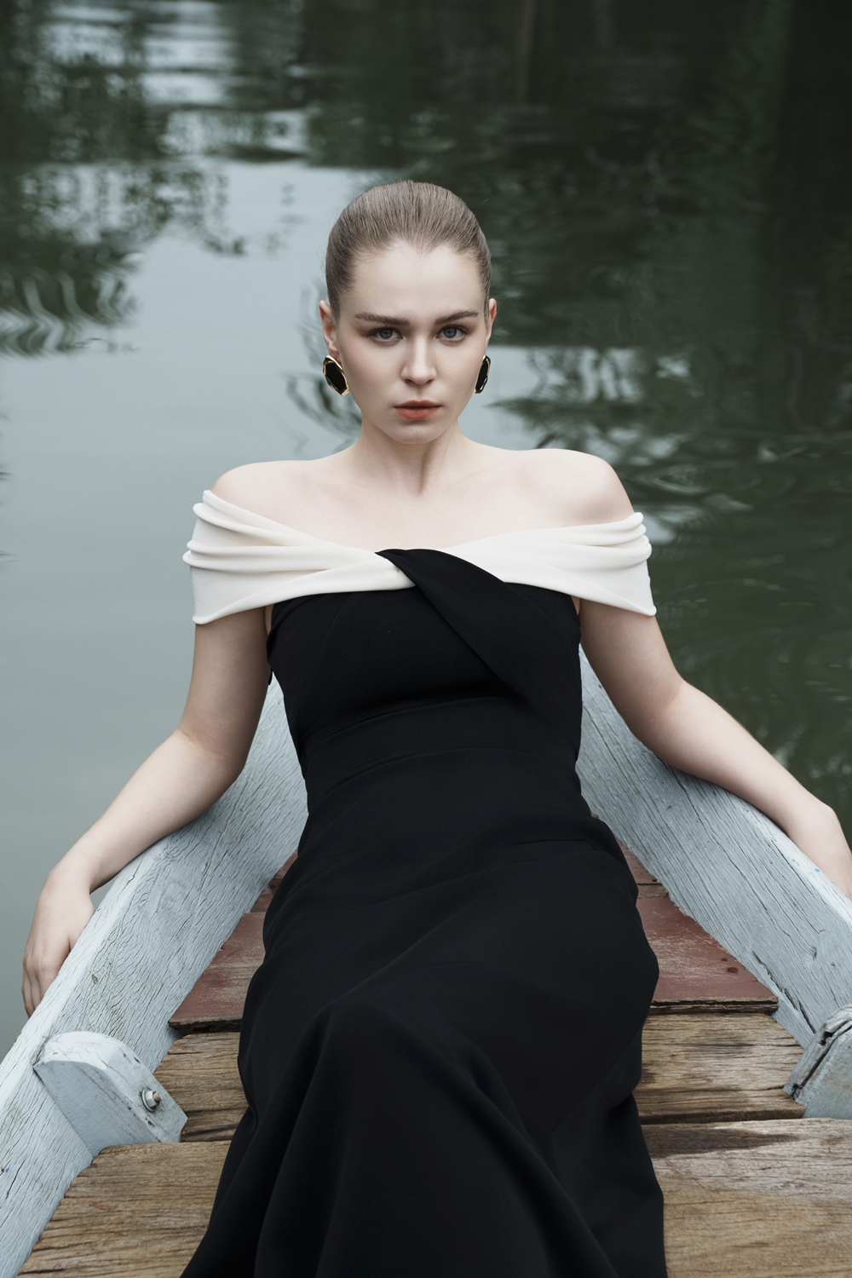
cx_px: 426
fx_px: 3003
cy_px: 639
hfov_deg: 16.1
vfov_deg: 24.0
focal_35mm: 85
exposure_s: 1/320
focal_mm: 84.6
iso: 640
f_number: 6.3
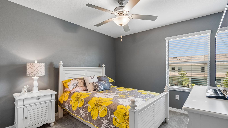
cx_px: 116
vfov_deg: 67.1
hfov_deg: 99.4
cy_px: 63
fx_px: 97
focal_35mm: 16
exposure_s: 1/10
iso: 100
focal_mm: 10
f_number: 7.1
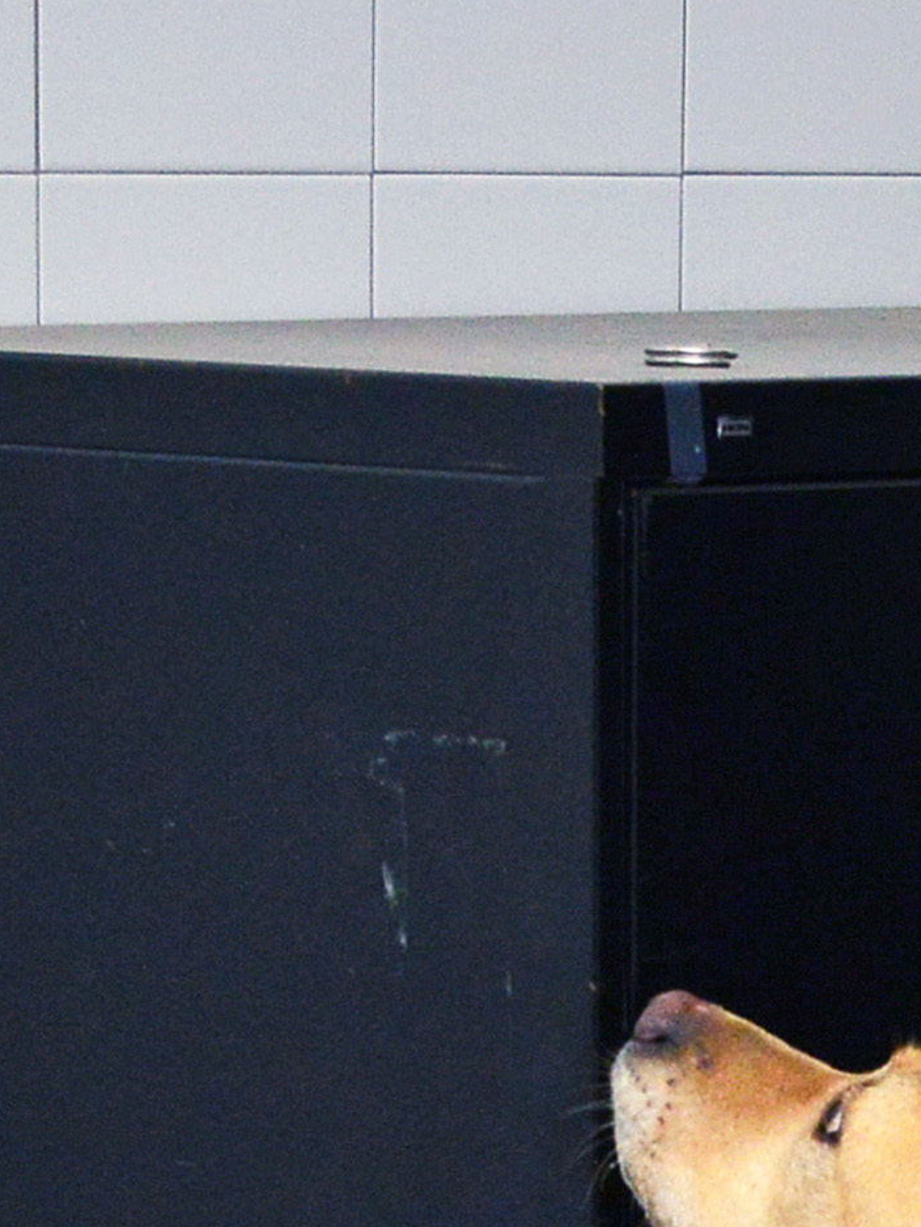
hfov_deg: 7.5
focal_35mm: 198
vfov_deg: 9.5
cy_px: 2222
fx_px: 7021
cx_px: 905
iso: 1600
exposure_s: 1/60
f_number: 8
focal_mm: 35
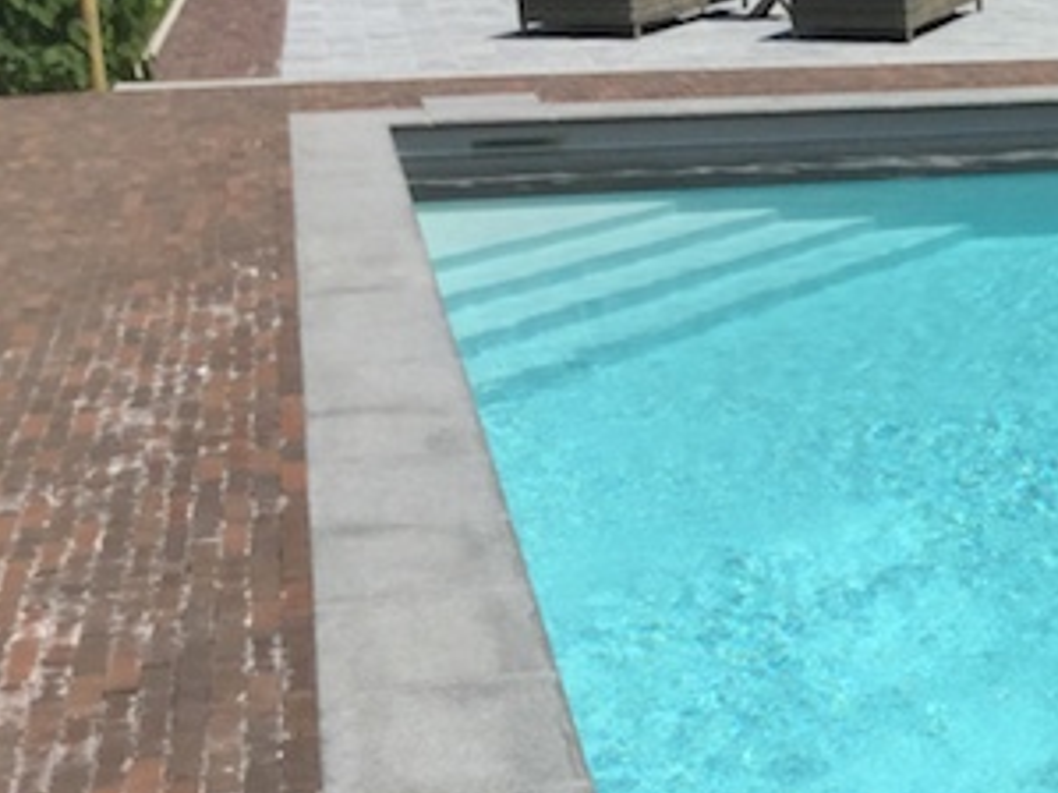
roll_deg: -0.5
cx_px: 1299
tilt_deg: -16.3
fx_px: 2536
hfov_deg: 21.7
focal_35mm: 83
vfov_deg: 17.7
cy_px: 549
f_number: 2.4
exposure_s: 1/2469
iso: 25
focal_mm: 3.3
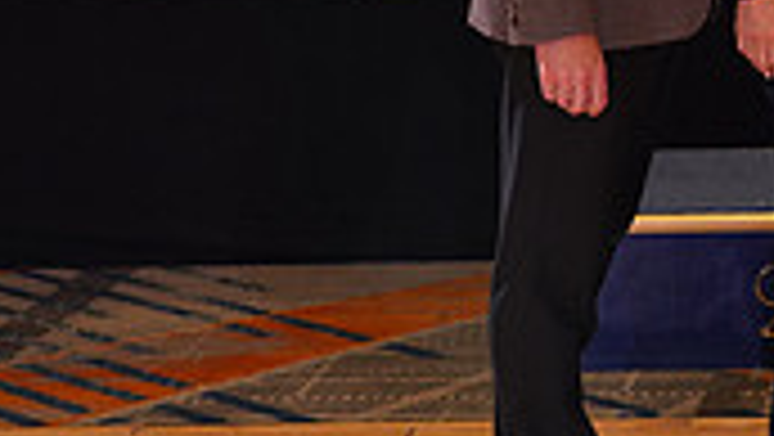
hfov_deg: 16.6
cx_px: 1076
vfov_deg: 9.9
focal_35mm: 120
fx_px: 2464
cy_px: -164
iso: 1600
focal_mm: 34
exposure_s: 1/160
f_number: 4.5
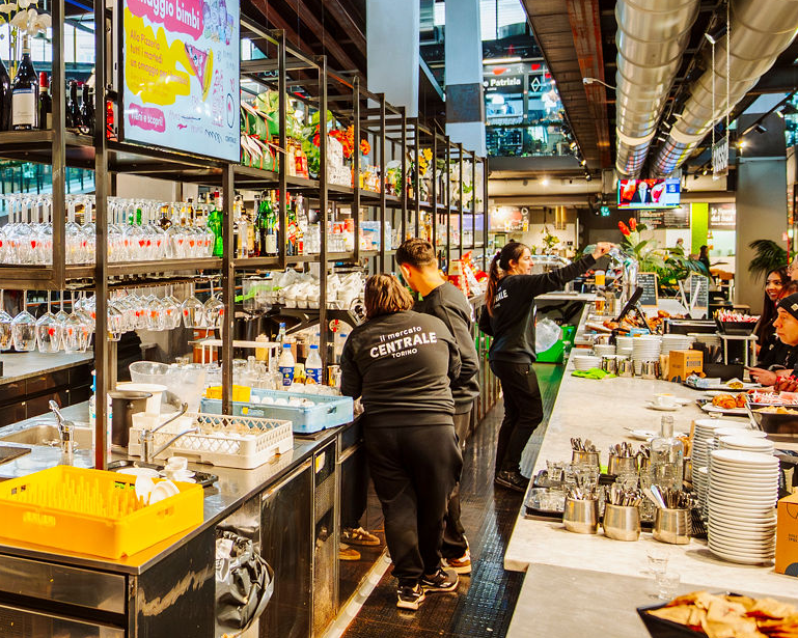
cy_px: 262
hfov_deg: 36.0
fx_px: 1063
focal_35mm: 45
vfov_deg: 33.3
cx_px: -45
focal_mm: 18
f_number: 2.8
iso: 2500
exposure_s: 1/250
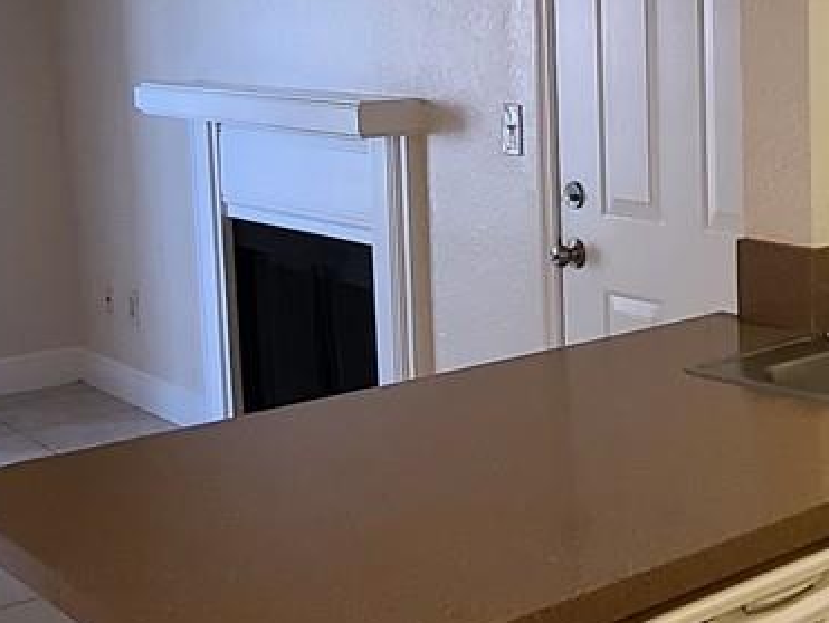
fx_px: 1342
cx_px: 901
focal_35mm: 56
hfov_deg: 30.8
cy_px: 190
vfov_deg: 25.9
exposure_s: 1/59
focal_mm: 2.2
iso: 320
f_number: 2.2
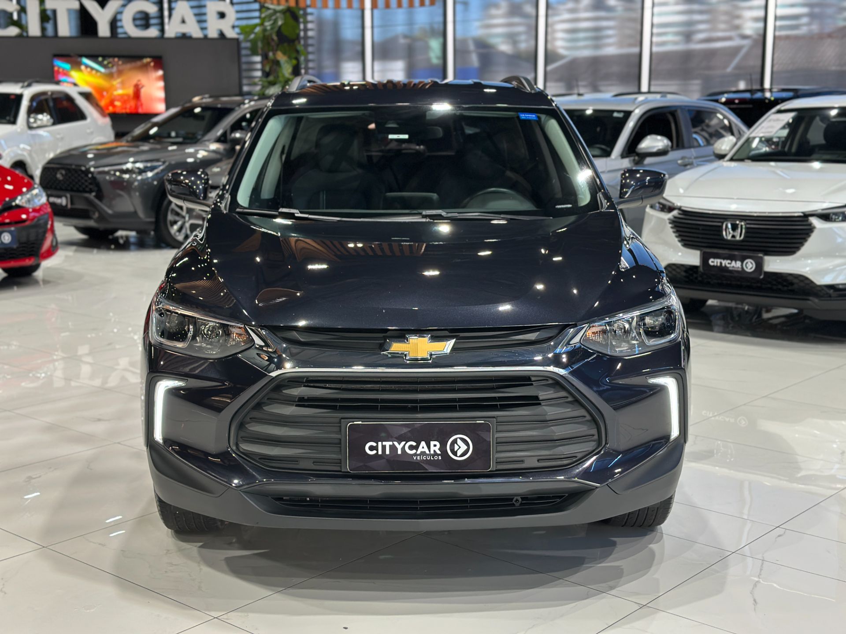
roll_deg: -0.1
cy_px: 317
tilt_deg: -10.6
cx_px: 423
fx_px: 1173
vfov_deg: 30.3
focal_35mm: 48
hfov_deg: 39.7
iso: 125
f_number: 1.78
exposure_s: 1/59
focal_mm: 6.86
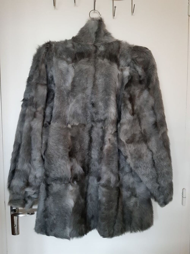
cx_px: 95
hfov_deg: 53.1
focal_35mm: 26
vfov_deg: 67.3
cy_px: 127
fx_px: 190
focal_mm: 3.92
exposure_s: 1/25
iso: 500
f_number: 1.7
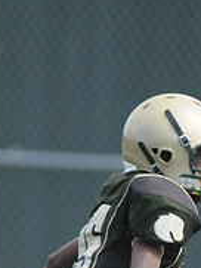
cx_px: 239
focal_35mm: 1847
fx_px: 14283
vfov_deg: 1.1
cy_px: 423
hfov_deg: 0.8
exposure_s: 1/5000
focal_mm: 400
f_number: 4
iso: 1600
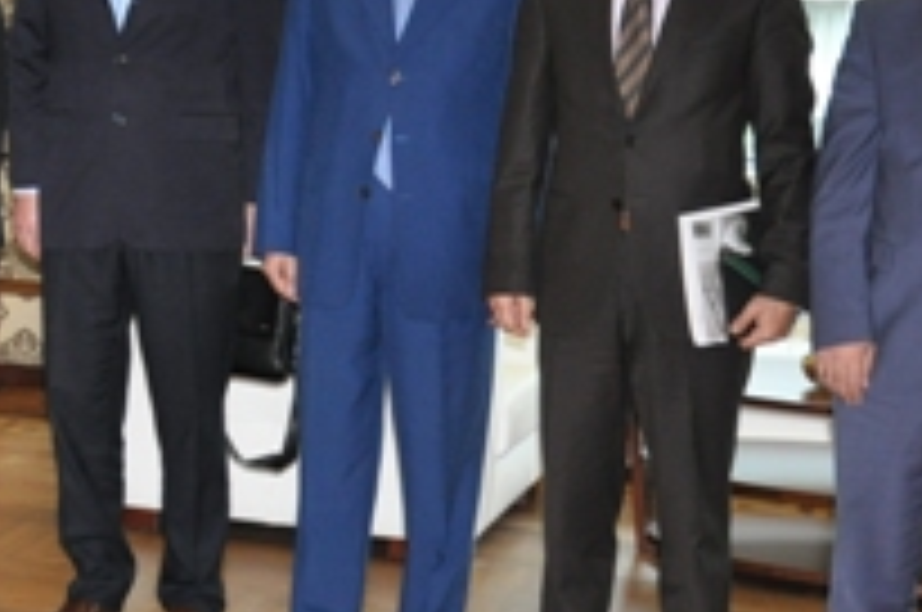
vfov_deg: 13.2
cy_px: 223
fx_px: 2634
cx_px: -139
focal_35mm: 103
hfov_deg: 18.9
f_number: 3.8
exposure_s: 1/60
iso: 800
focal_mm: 22
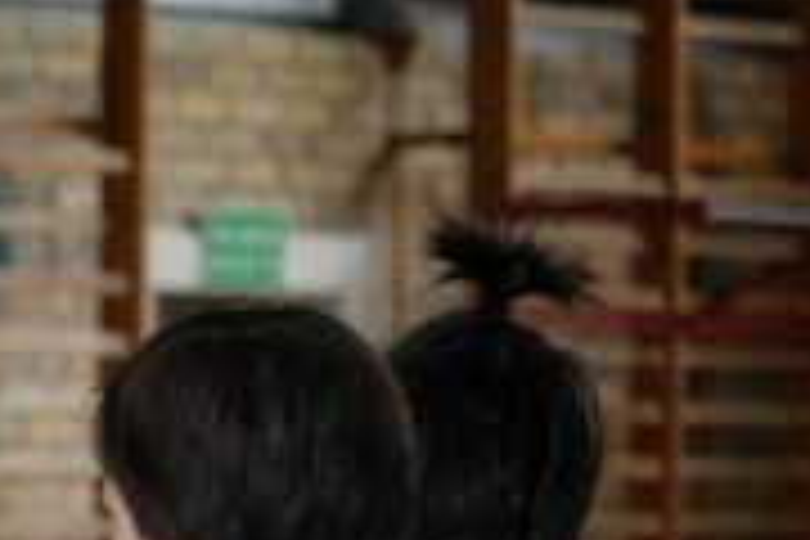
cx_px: -904
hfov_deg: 4.3
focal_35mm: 467
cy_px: 1046
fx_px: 10507
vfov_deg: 2.9
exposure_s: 1/160
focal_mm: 105
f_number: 4
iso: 1600
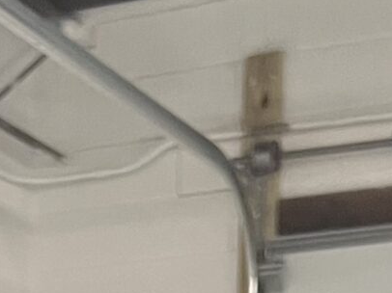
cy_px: 1107
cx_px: 86
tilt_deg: -11.7
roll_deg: -0.2
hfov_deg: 12.0
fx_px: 1856
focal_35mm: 164
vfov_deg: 7.1
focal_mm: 5.7
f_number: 1.5
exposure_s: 1/60
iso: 320
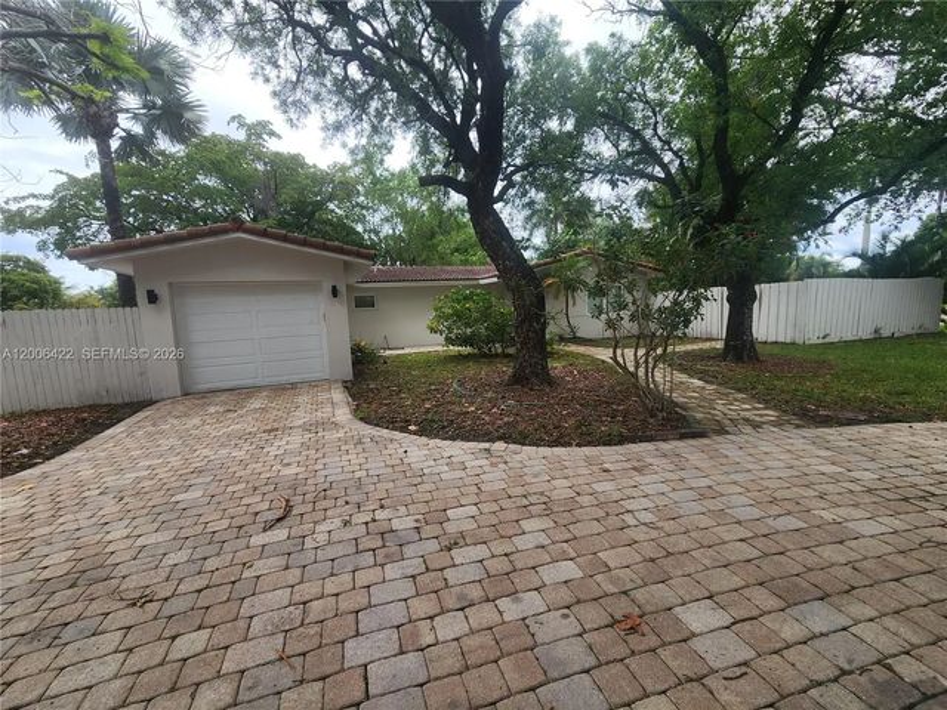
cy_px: 355
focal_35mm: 13
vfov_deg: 89.9
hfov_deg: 106.2
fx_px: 356
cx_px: 474
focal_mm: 2.2
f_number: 2.2
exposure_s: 1/984
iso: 50
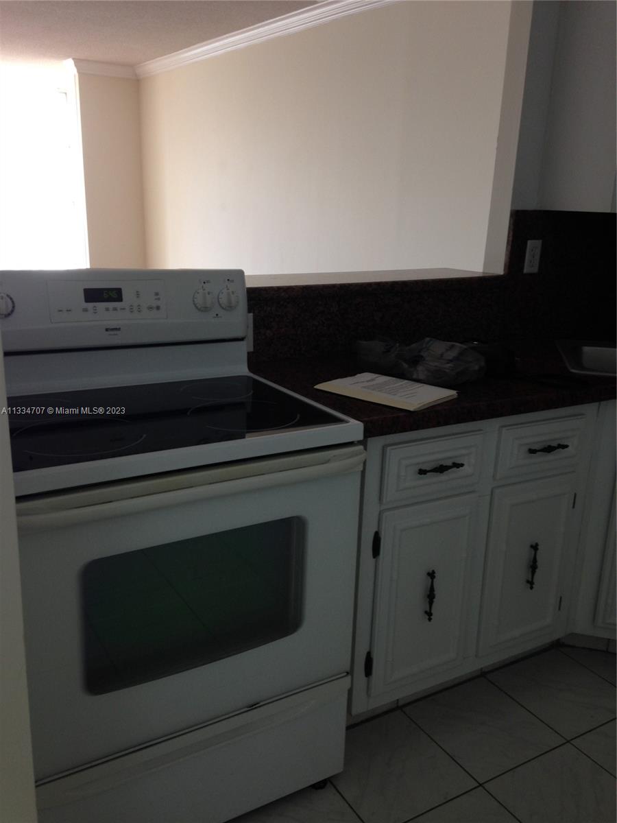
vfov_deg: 55.4
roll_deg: -3.0
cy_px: 412
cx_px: 308
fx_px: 784
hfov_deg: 42.9
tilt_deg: -15.2
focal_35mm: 33
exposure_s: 1/30
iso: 50
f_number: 2.4
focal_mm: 4.12
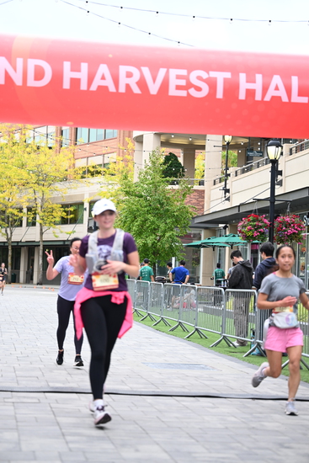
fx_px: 991
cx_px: 154
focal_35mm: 77
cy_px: 232
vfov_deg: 26.3
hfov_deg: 17.7
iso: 640
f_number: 2.8
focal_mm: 77
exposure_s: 1/1600
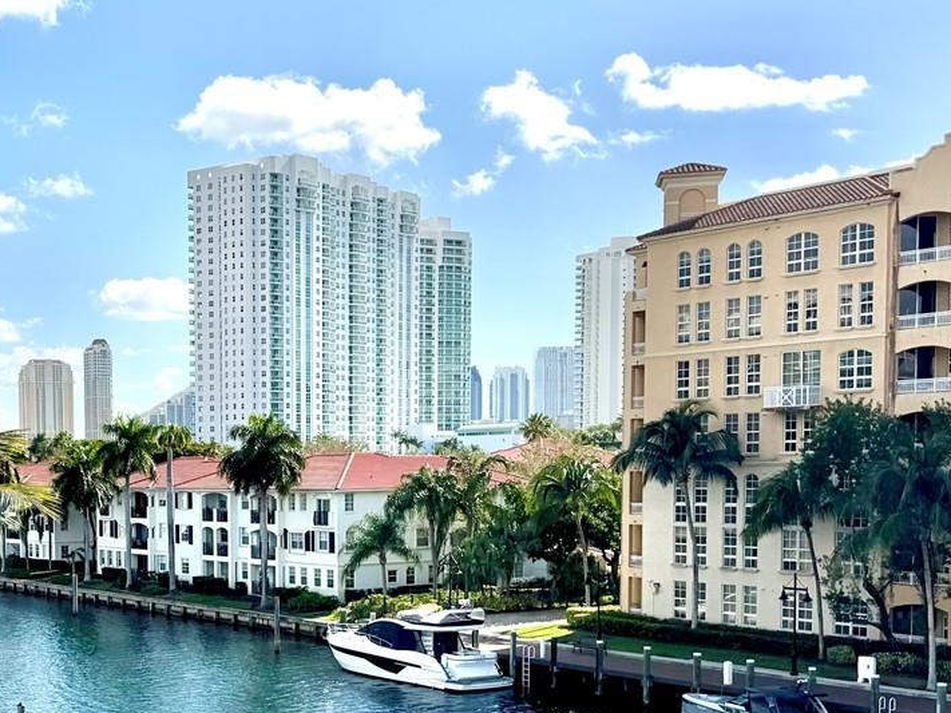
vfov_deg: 26.6
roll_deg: +0.8
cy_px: 556
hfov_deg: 34.1
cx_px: 140
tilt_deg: -4.0
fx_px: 1483
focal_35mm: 54
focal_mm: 6.76
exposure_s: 1/7937
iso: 80
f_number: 1.78
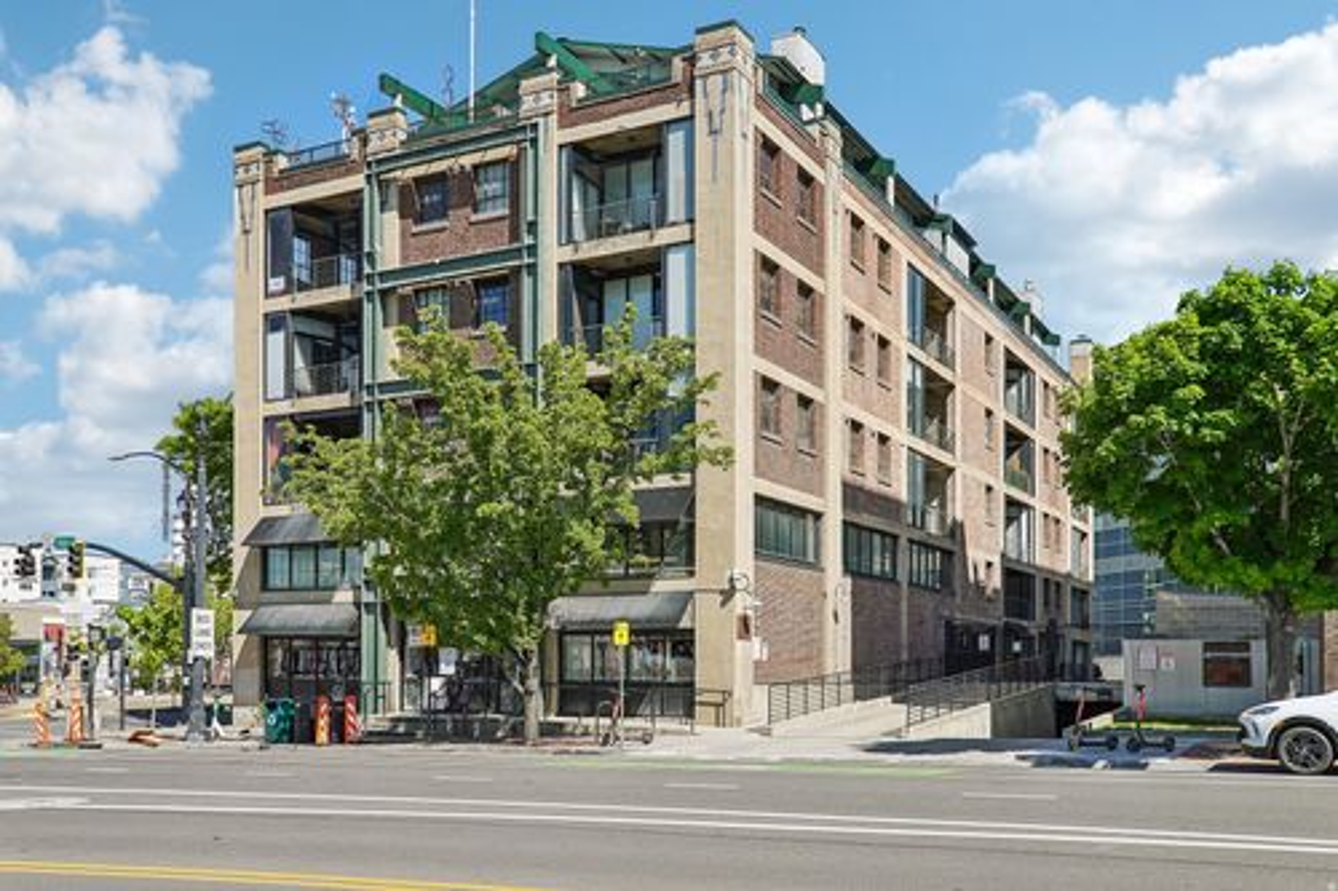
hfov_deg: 54.5
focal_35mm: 35
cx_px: 669
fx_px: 1300
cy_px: 446
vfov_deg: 37.8
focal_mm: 35
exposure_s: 1/200
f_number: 8
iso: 100
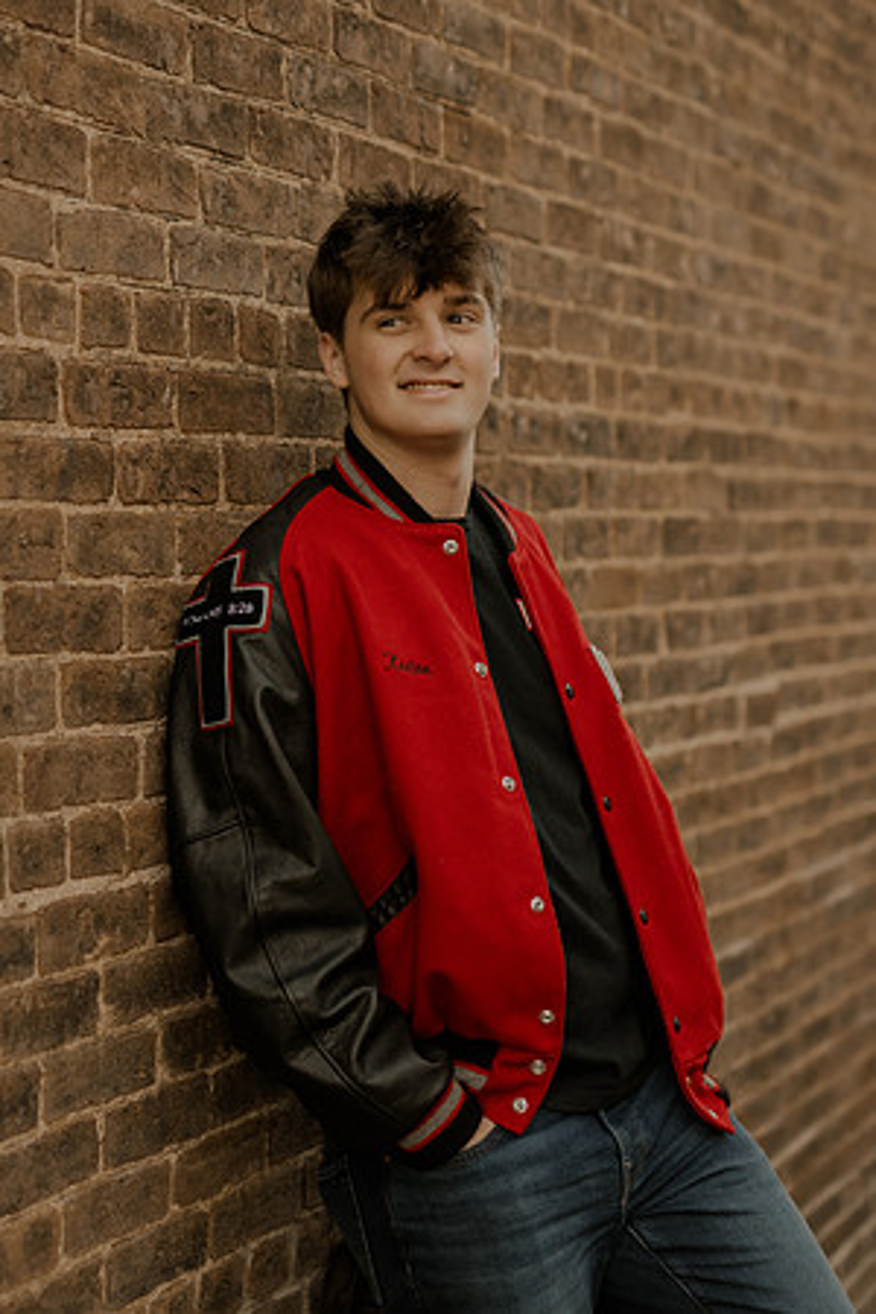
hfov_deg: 18.2
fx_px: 2737
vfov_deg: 27.0
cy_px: 657
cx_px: 438
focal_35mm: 75
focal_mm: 50
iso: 800
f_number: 1.8
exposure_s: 1/2000
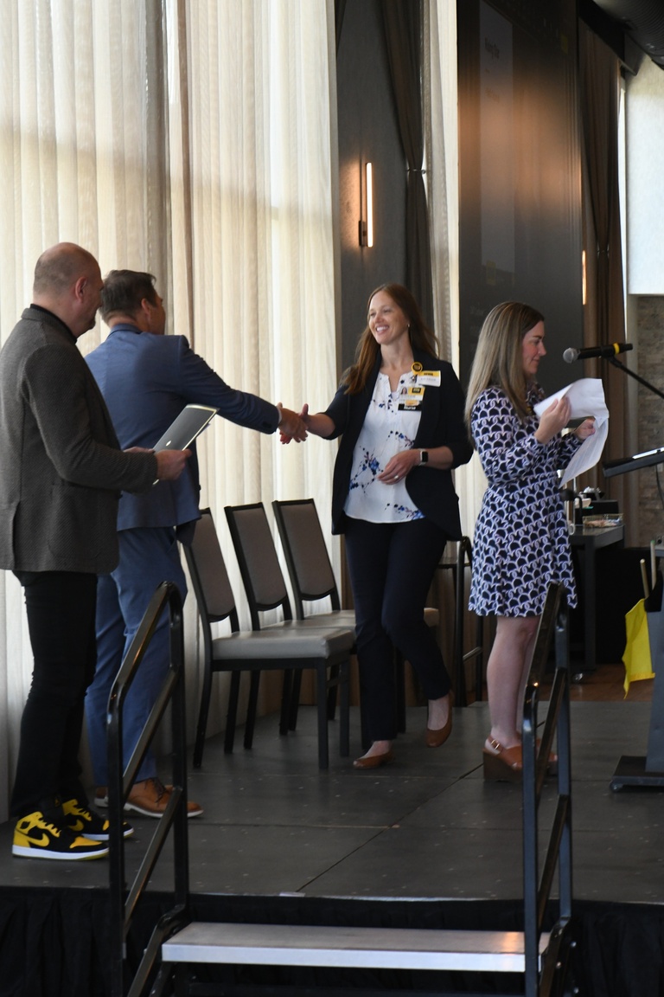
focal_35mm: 105
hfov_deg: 13.0
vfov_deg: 19.5
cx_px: 332
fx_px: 2905
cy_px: 498
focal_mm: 105
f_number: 20
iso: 4000
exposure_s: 1/100
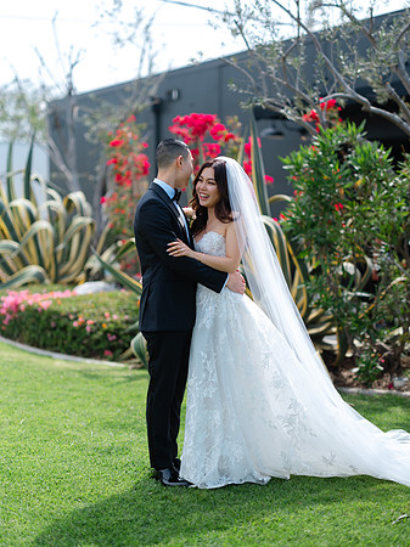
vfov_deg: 30.7
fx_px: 996
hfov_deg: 23.3
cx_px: 205
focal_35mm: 63
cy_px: 274
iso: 80
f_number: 1.7
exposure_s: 1/2500
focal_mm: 80
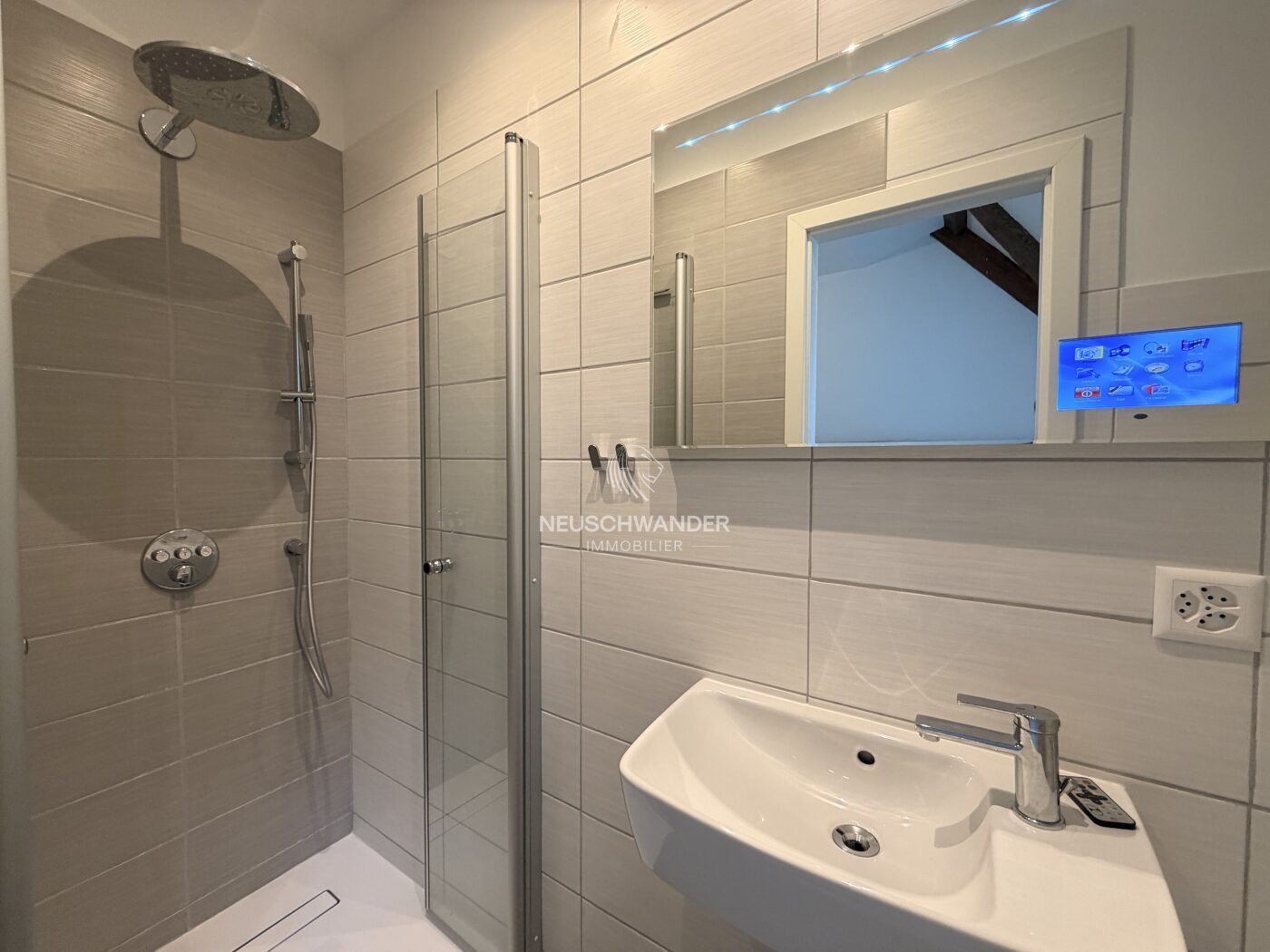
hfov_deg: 102.1
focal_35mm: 14
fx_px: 514
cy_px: 476
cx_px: 635
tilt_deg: -2.2
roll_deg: +0.4
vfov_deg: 85.7
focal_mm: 2.22
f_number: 2.2
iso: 200
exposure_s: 1/50
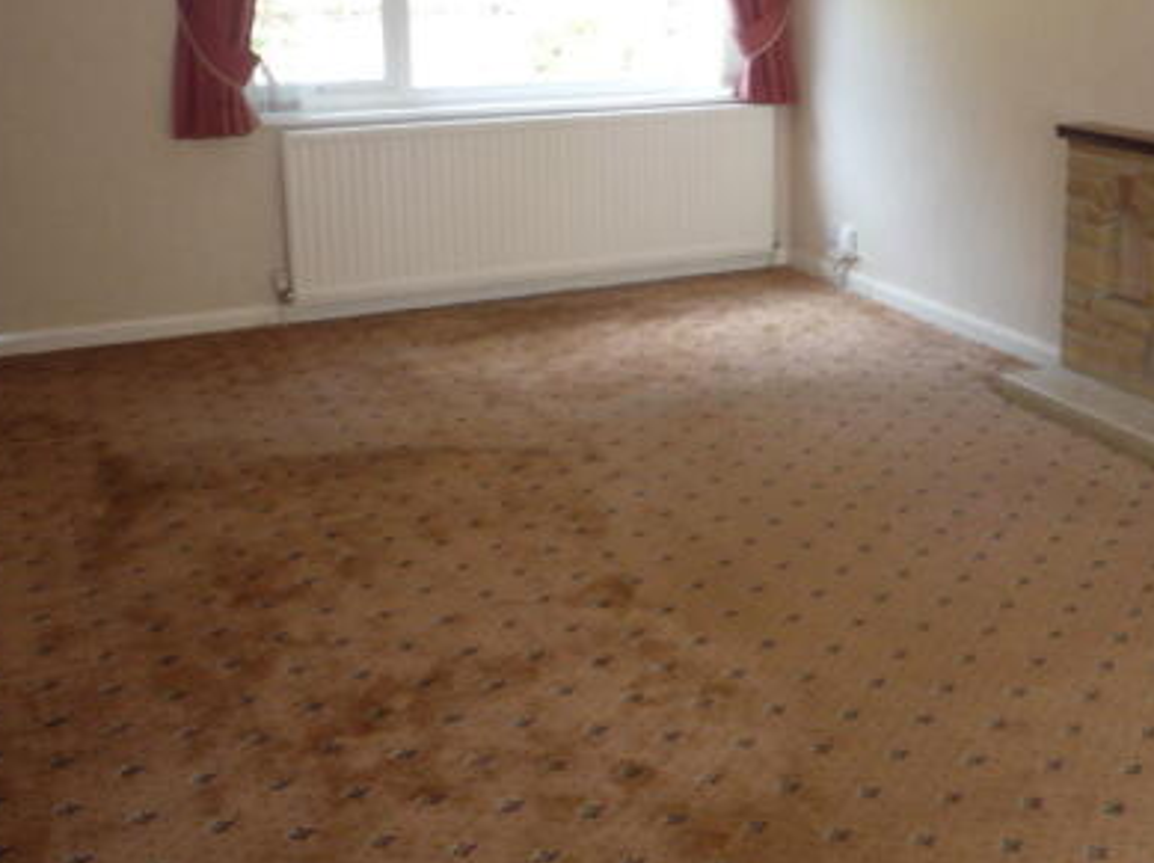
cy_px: 259
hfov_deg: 41.2
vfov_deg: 31.8
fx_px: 1499
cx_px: 820
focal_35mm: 45
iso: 100
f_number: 3.3
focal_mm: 5.2
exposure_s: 1/30
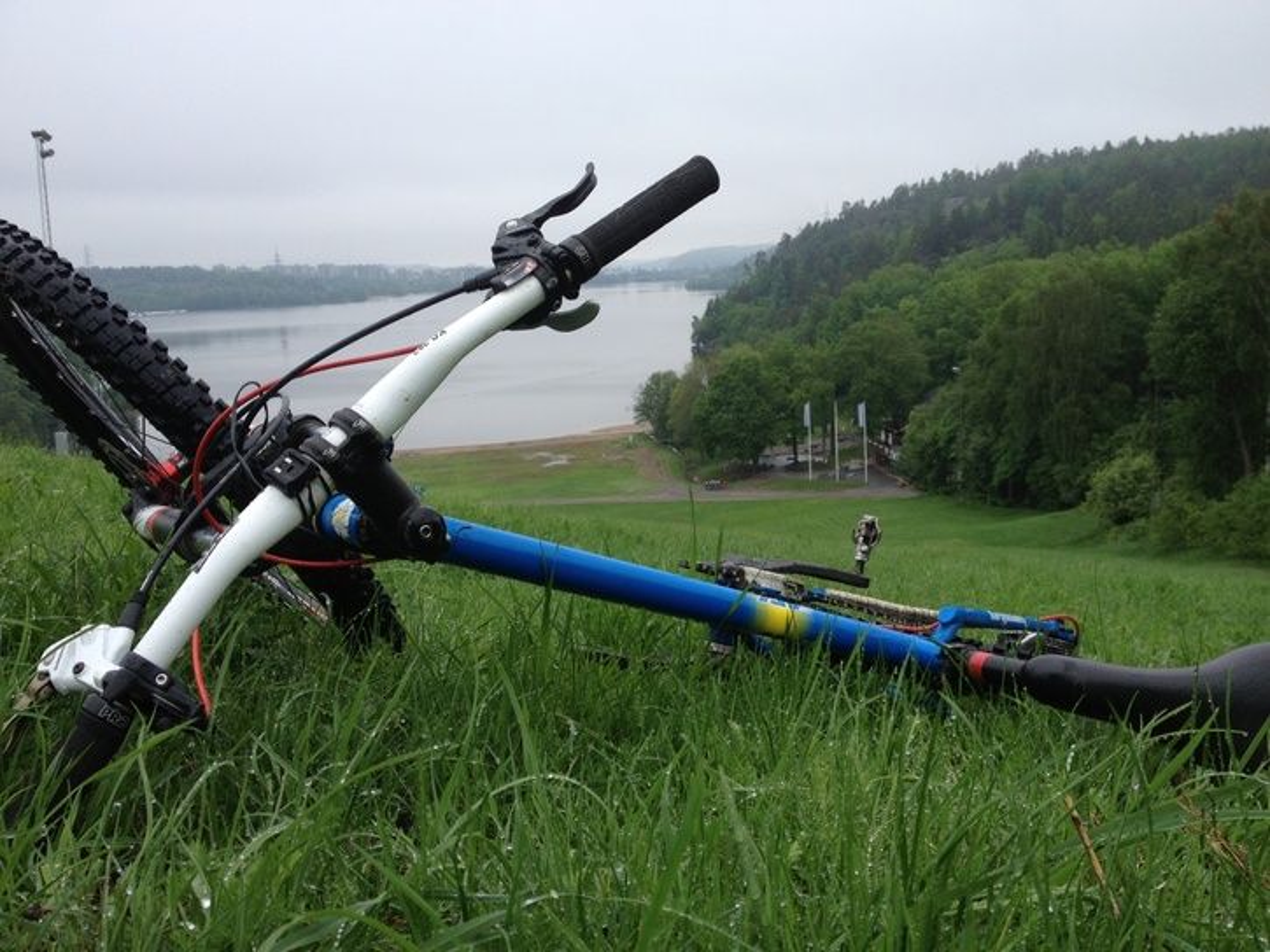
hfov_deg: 52.6
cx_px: 635
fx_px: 1284
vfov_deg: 40.7
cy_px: 476
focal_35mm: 35
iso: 50
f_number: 2.4
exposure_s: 1/247
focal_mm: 4.28
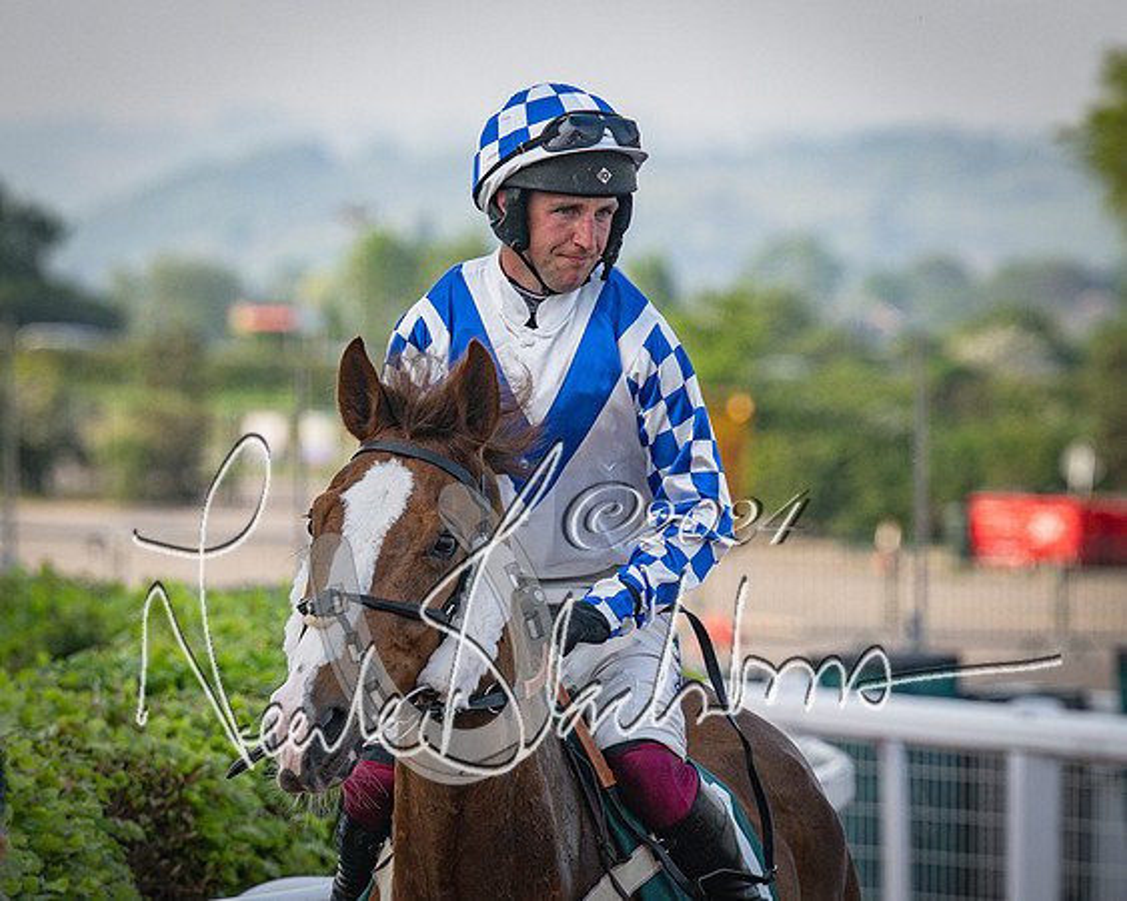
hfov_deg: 4.4
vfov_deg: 3.5
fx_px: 14747
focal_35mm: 442
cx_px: 423
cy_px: 340
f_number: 5
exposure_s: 1/1250
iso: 400
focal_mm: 210
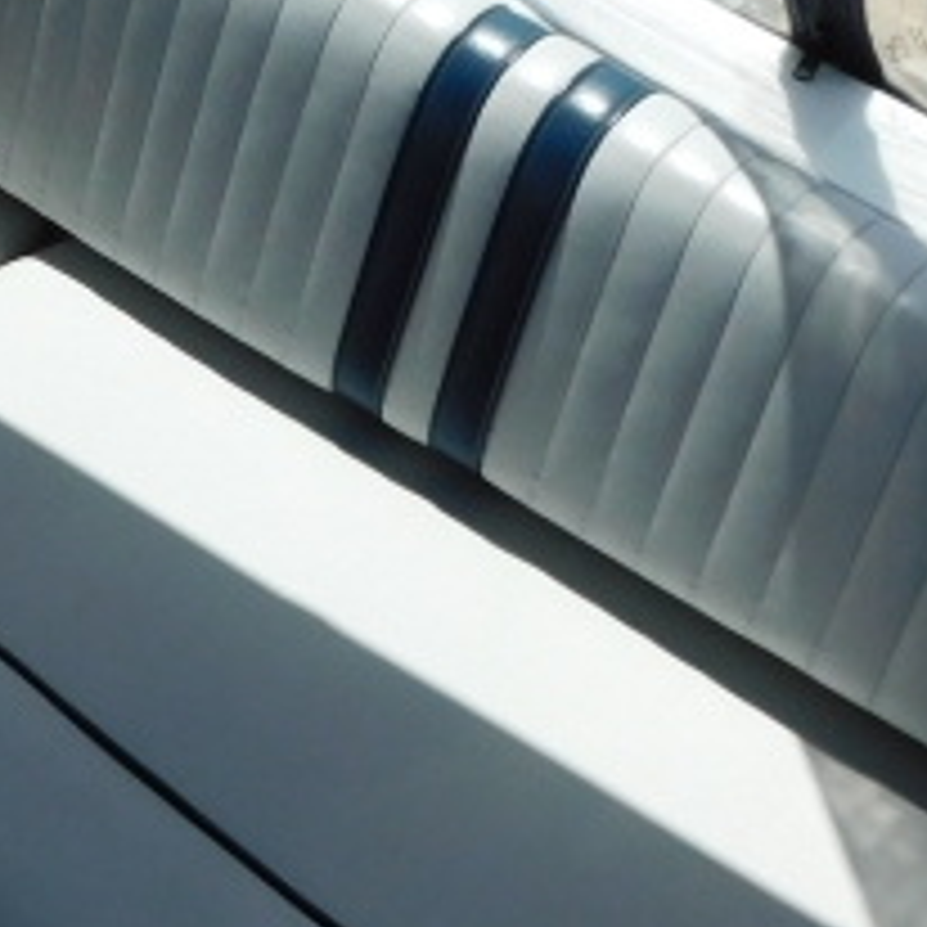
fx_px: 2394
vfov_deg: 21.8
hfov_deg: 21.3
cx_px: 45
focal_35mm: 79
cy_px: 270
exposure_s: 1/640
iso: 125
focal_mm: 4
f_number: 6
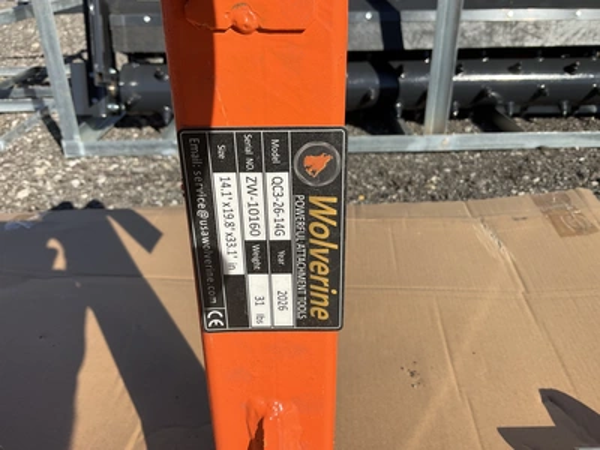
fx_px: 503
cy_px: 225
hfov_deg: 61.7
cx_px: 300
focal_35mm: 29
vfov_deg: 48.2
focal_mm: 3
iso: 25
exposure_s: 1/2141
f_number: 1.8
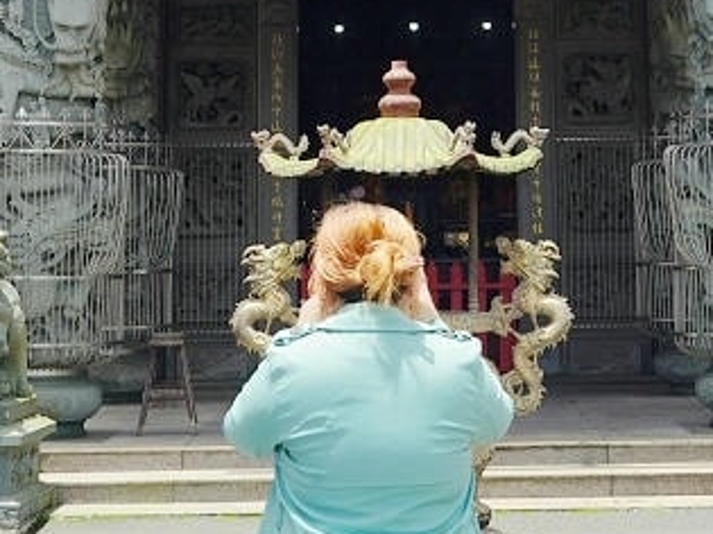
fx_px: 2718
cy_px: -251
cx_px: 507
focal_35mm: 132
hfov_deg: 14.9
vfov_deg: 10.8
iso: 100
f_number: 6.3
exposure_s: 1/100
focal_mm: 36
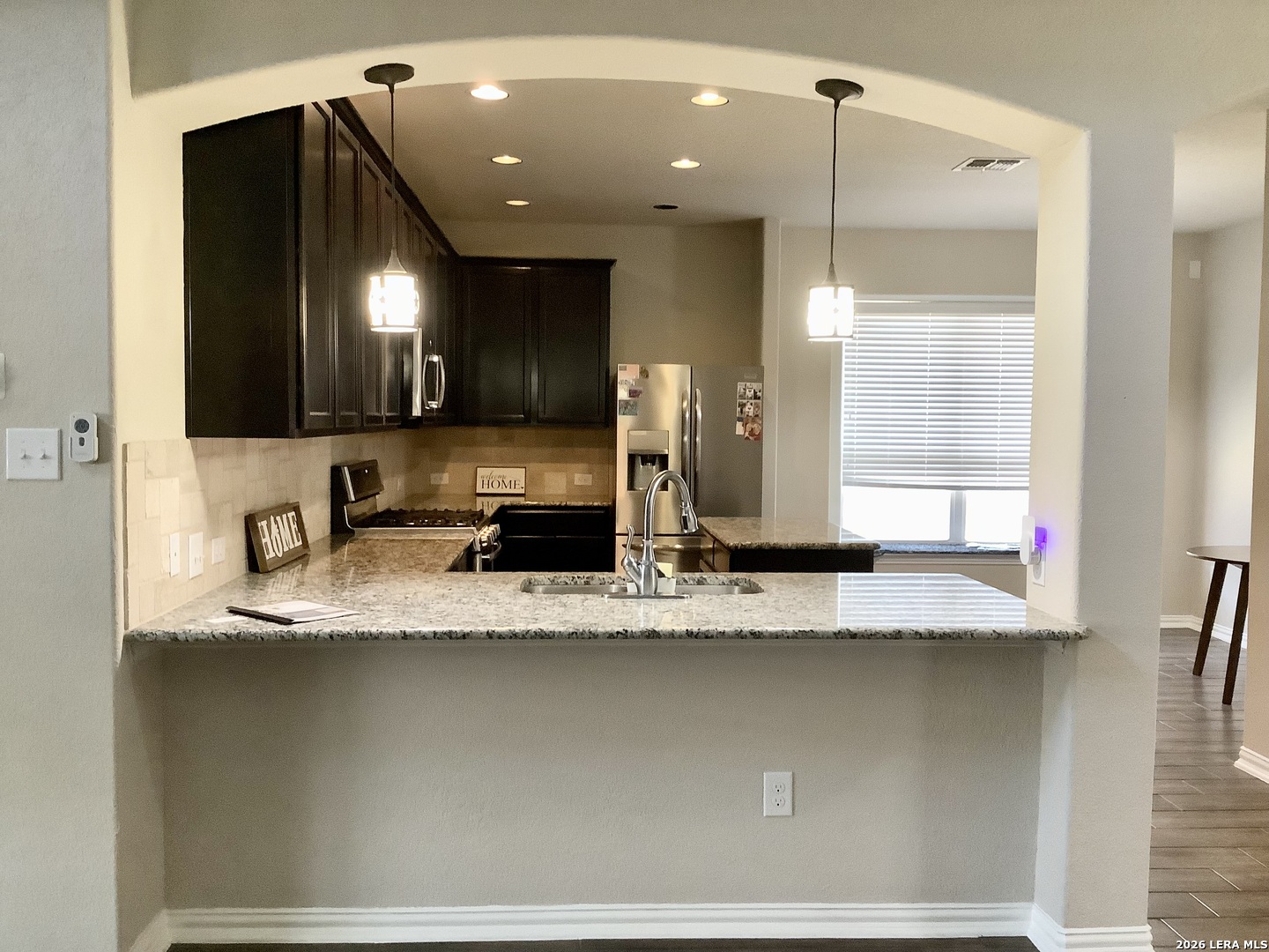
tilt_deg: -3.5
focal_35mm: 31
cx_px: 634
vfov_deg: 45.4
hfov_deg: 58.4
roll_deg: -1.1
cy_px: 476
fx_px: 1136
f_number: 2.4
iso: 400
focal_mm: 3.3
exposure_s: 1/40
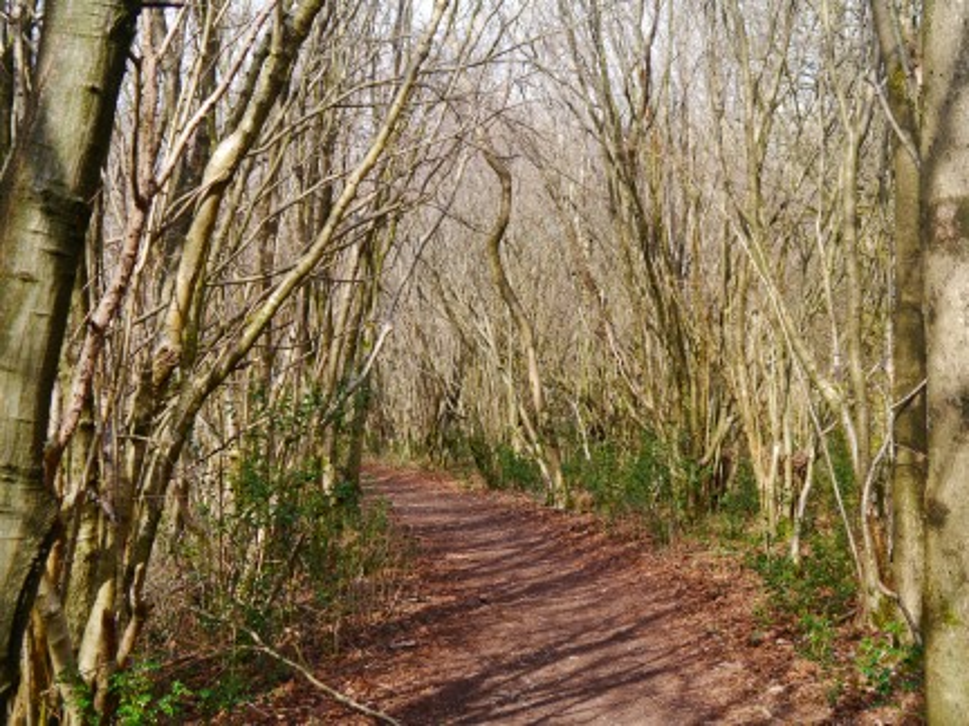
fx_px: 1568
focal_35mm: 56
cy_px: 363
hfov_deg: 34.3
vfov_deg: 26.1
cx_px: 484
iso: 160
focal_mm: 28
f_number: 5.6
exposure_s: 1/160
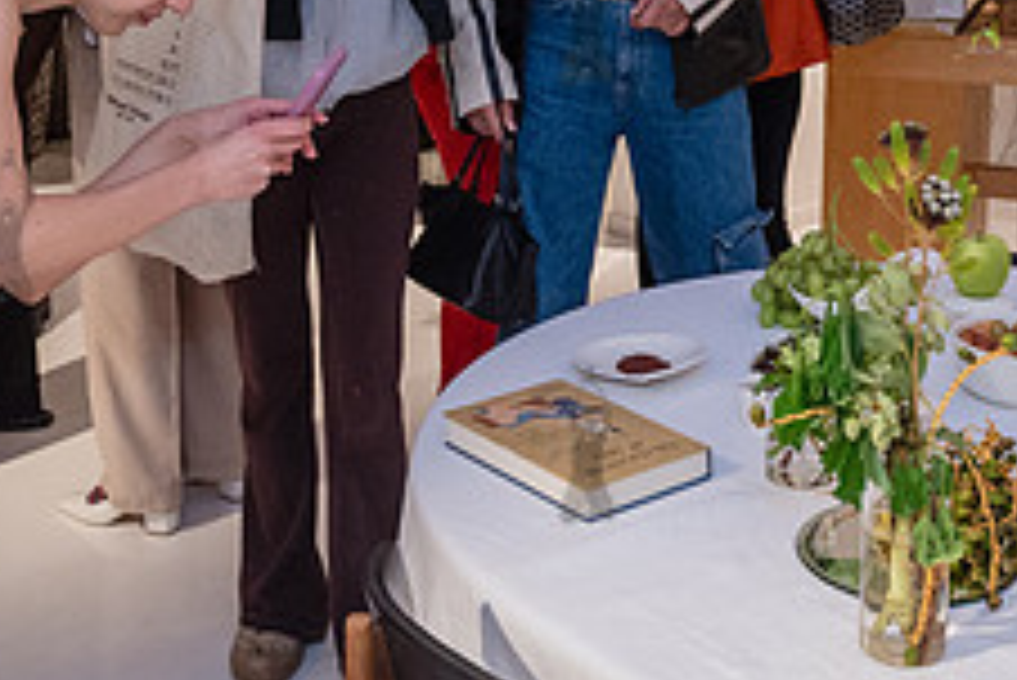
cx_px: 585
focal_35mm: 65
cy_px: 7
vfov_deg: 20.3
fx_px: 1837
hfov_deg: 30.9
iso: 1600
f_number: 4
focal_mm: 24
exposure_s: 1/200
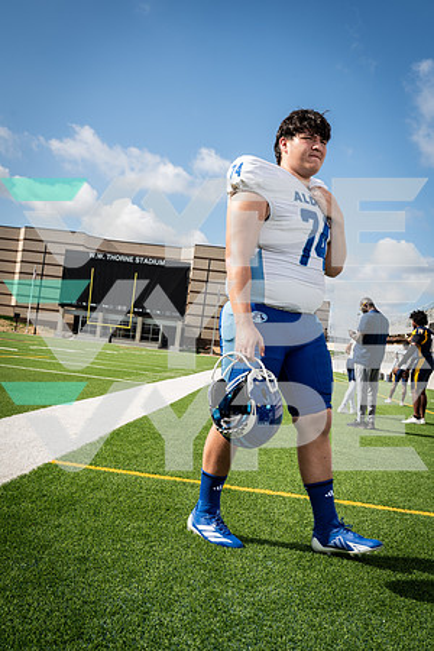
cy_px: 326
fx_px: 669
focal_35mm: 37
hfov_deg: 35.9
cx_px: 217
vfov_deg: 51.9
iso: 125
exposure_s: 1/250
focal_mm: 37
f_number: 8
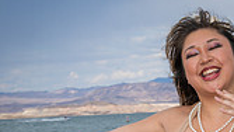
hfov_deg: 12.7
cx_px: 177
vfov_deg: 6.9
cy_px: 275
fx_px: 1049
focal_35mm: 169
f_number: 10
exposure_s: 1/250
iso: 64
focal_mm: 60
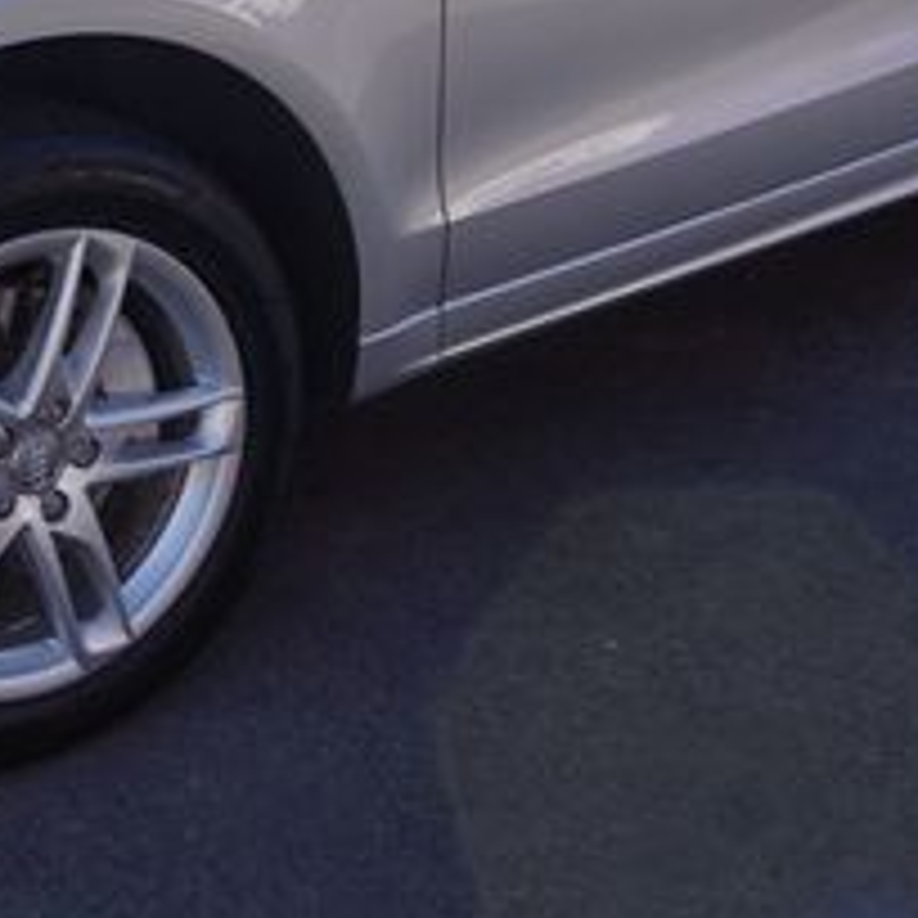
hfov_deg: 26.6
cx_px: 256
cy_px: 86
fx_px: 1920
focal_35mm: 64
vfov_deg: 26.0
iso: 100
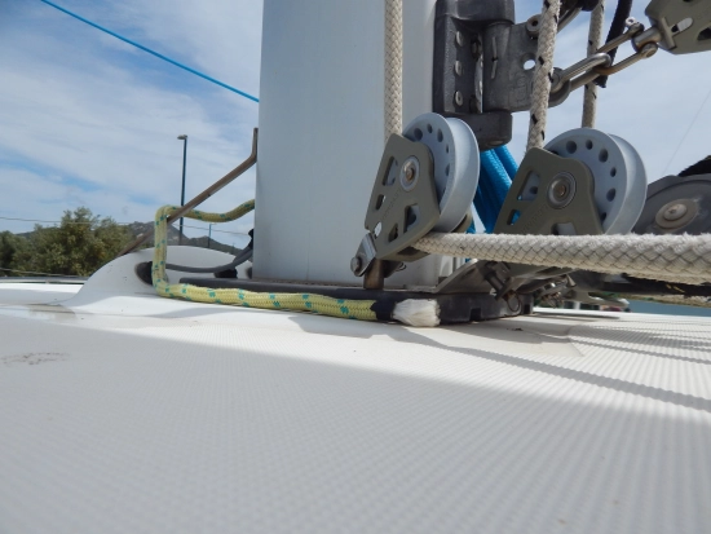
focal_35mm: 23
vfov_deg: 58.9
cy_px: 267
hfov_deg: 73.9
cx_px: 356
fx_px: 473
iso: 125
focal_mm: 4
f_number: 6
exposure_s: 1/1250
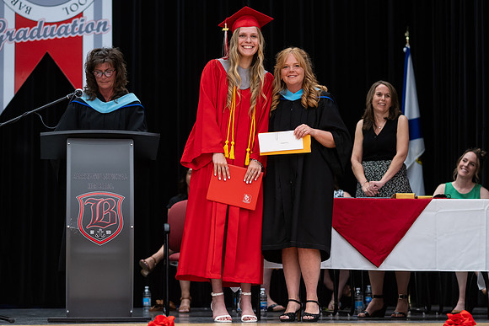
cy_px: 173
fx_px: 1477
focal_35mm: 109
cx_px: 245
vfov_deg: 12.6
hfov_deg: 18.8
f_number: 2.8
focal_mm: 85
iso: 1000
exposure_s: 1/200
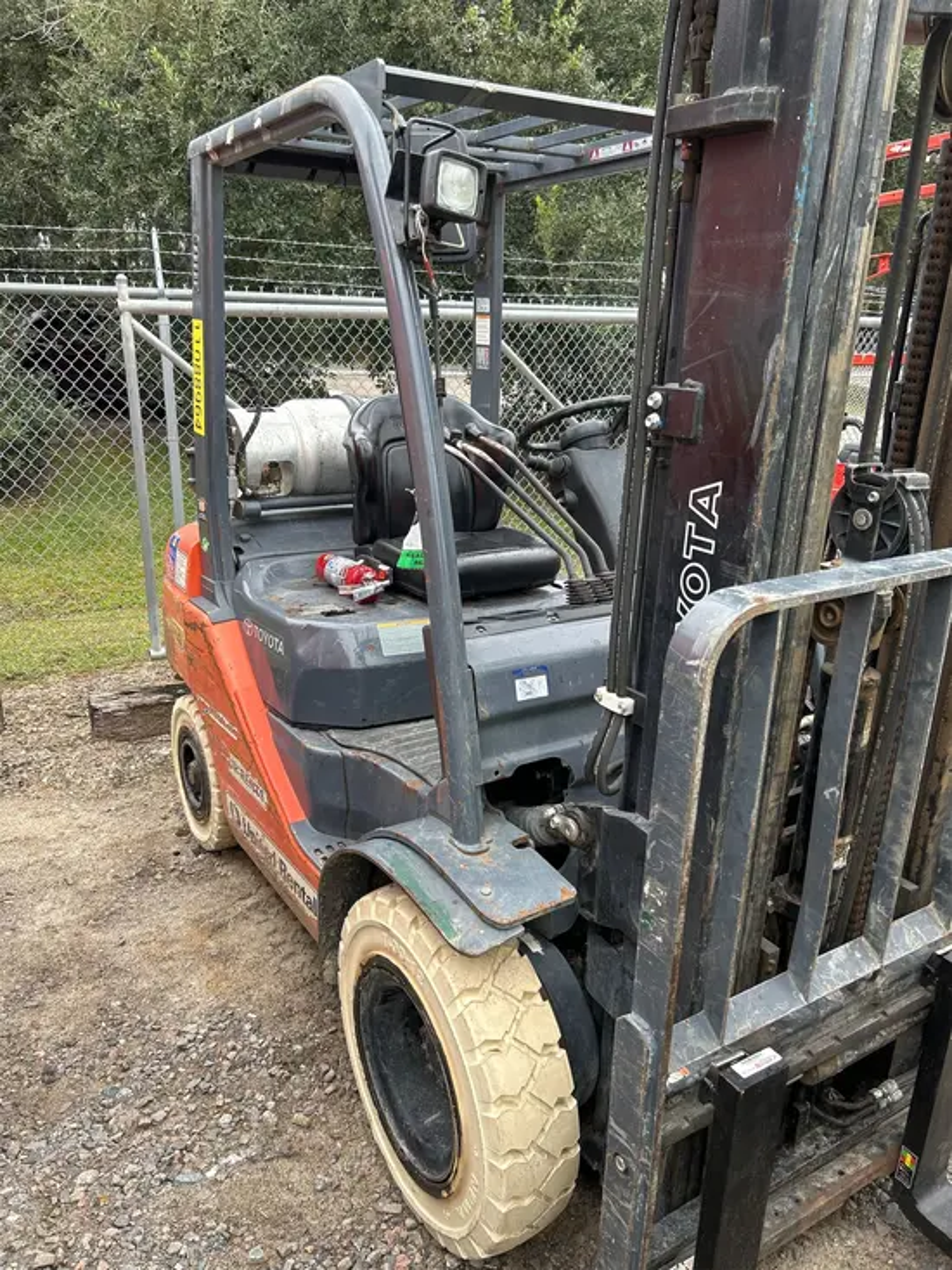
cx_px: 476
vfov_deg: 67.3
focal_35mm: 26
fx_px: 953
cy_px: 635
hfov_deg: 53.1
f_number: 1.5
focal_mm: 5.7
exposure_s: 1/121
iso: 64
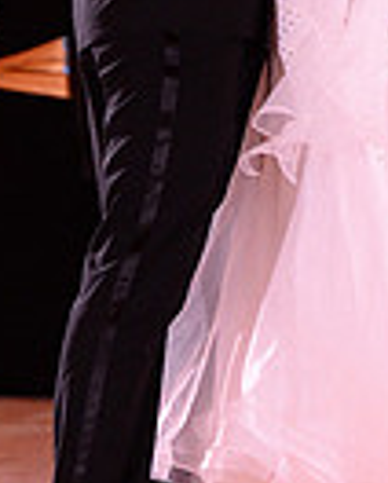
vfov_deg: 2.3
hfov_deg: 1.9
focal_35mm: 823
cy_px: -150
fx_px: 11786
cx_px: 328
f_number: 5.6
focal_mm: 200
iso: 4000
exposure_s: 1/250
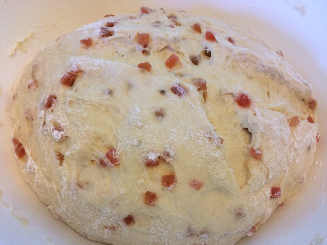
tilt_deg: -55.5
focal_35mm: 29
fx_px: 274
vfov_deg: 48.2
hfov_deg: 61.7
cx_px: 164
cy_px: 122
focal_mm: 4.15
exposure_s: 1/30
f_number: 2.2
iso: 50
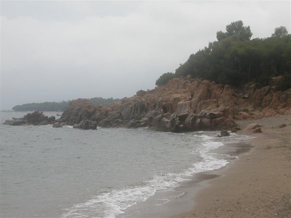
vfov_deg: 22.9
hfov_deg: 30.3
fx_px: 538
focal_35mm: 64
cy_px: 109
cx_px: 146
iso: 100
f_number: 3.5
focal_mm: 9.7
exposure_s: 1/1332
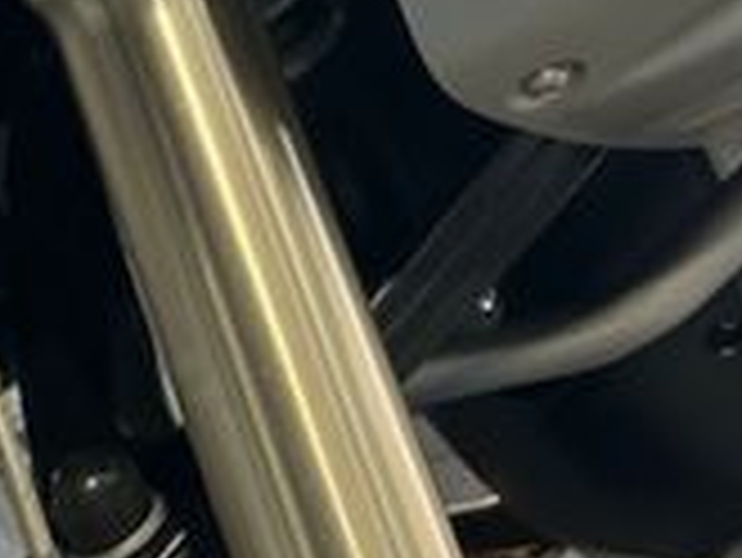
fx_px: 2167
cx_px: 463
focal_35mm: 101
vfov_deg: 14.1
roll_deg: +31.7
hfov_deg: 19.4
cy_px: -180
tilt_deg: -26.1
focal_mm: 5.7
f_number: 1.5
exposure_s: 1/100
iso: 100
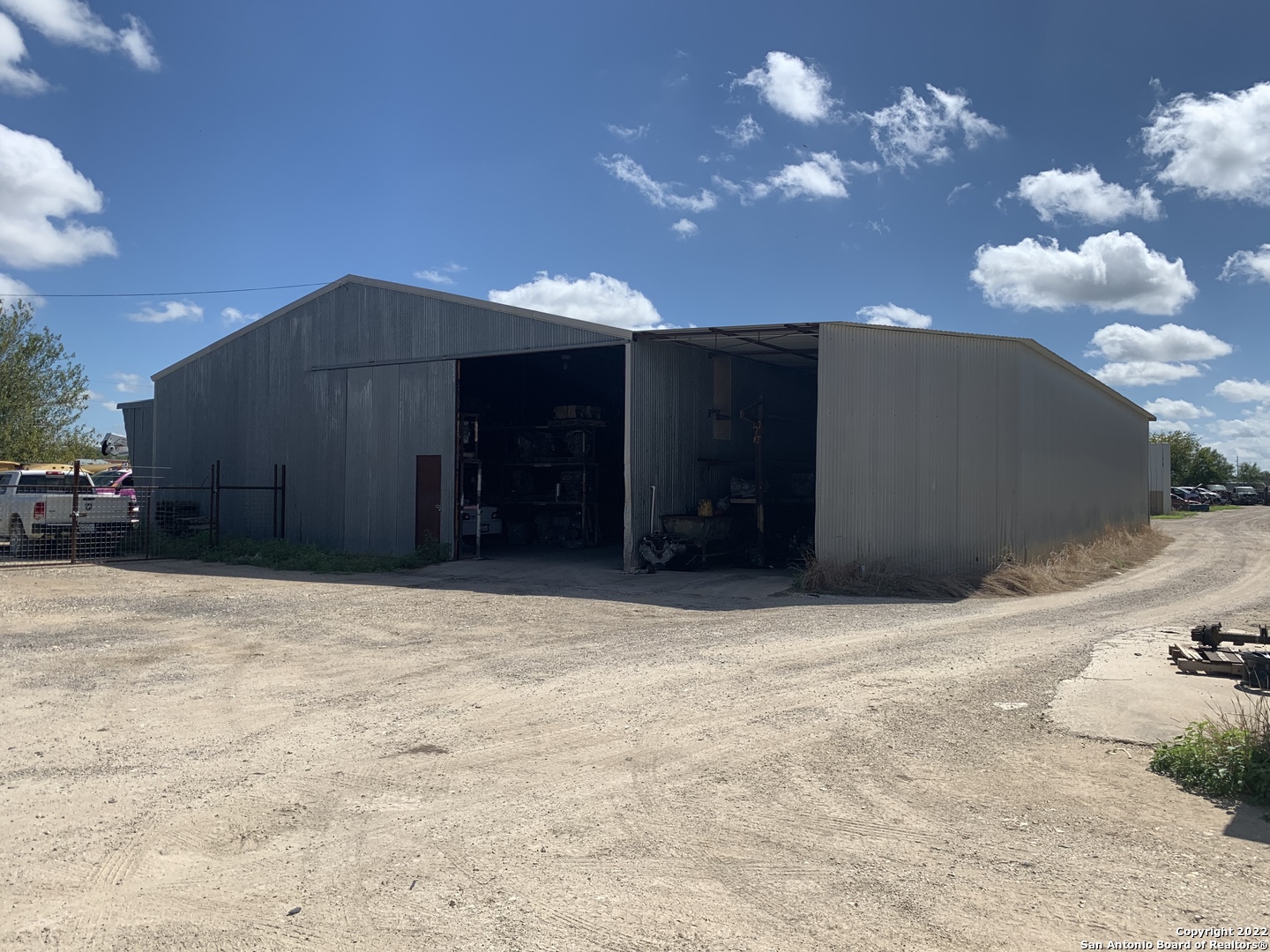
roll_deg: -0.2
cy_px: 476
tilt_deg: +1.5
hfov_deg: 67.3
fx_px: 954
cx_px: 635
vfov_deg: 53.1
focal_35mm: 26
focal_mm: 4.25
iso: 25
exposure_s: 1/2755
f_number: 1.8
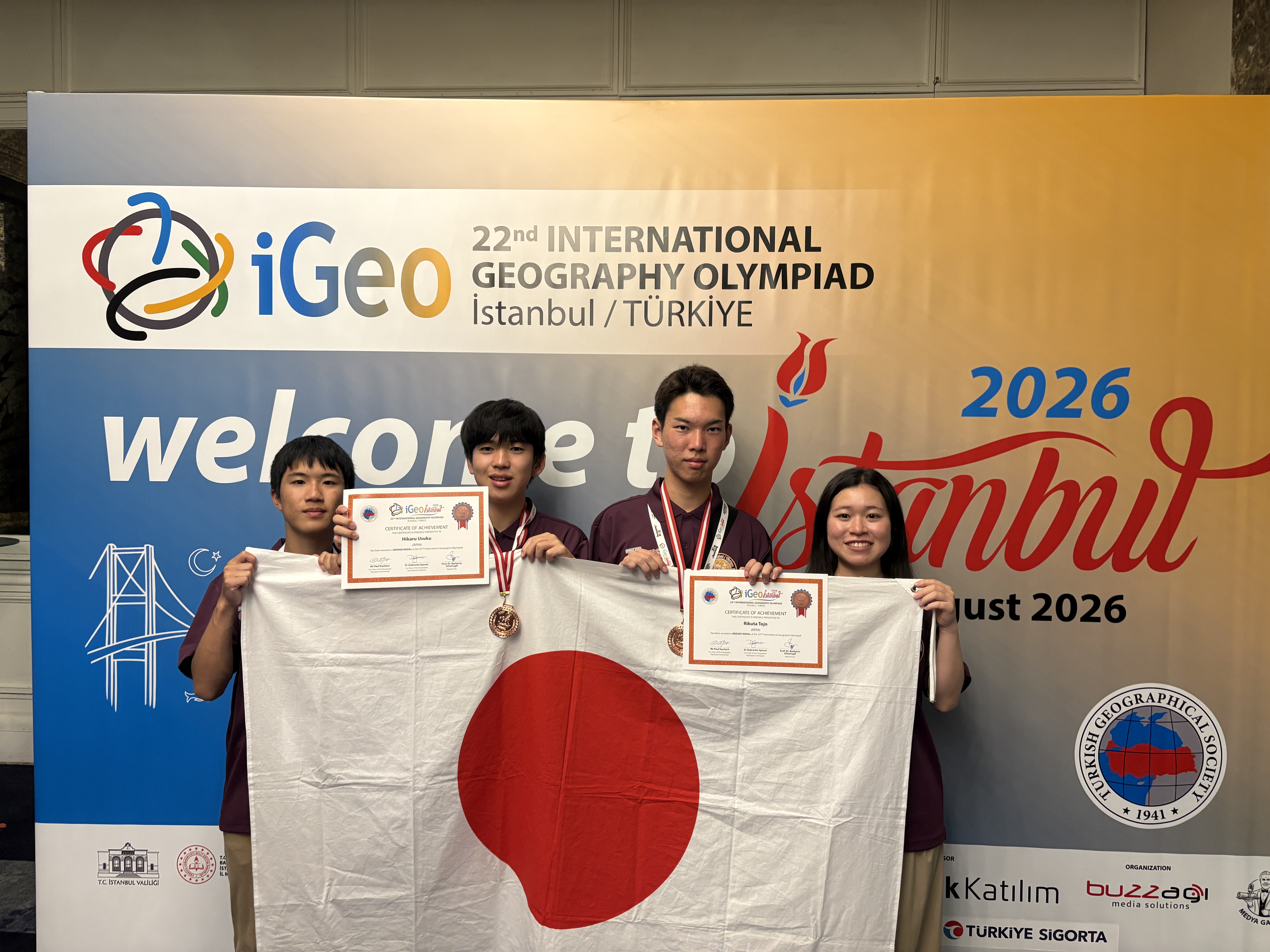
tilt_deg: -1.7
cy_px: 476
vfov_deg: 53.1
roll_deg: -0.6
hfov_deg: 67.3
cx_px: 635
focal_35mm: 26
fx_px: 954
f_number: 1.6
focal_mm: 5.96
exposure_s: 1/50
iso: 160
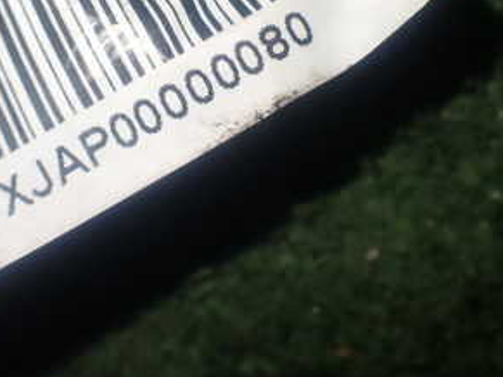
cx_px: 195
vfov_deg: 22.0
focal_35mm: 66
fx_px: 959
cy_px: 81
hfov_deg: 29.3
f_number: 2.4
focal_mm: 5.79
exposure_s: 1/60
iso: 100
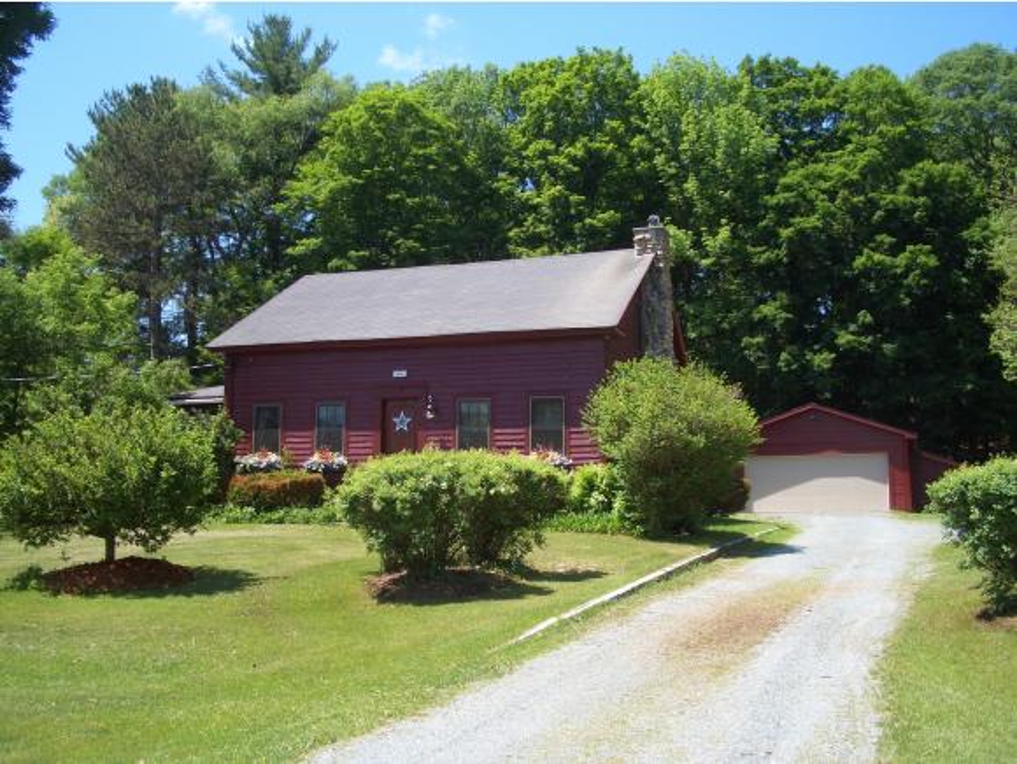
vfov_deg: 40.8
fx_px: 1029
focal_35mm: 35
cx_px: 508
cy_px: 382
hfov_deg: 52.6
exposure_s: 1/200
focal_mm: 5.8
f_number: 4.3
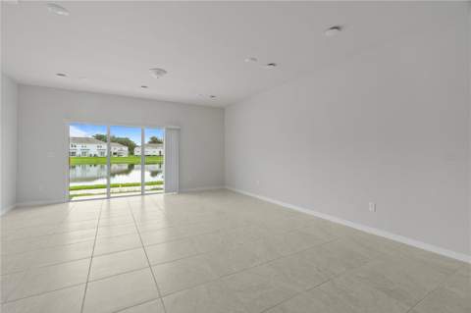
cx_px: 236
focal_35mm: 16
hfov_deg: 96.8
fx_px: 209
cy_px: 156
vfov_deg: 73.6
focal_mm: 16
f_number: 9
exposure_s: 1/6
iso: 100
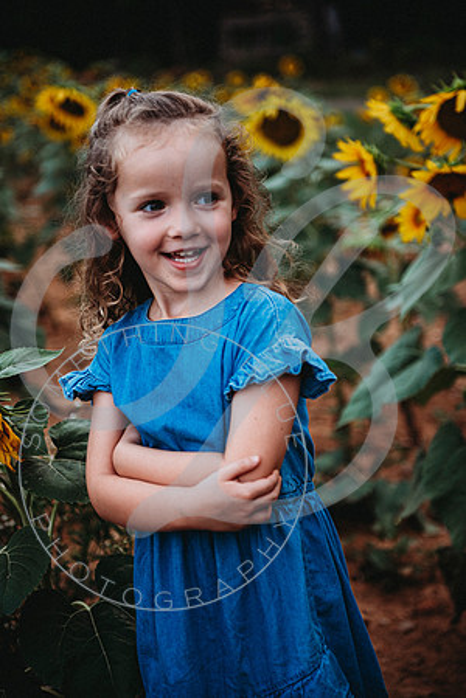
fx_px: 1165
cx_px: 233
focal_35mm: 60
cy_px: 349
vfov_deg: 33.4
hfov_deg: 22.6
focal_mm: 60
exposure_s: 1/250
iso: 100
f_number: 2.8
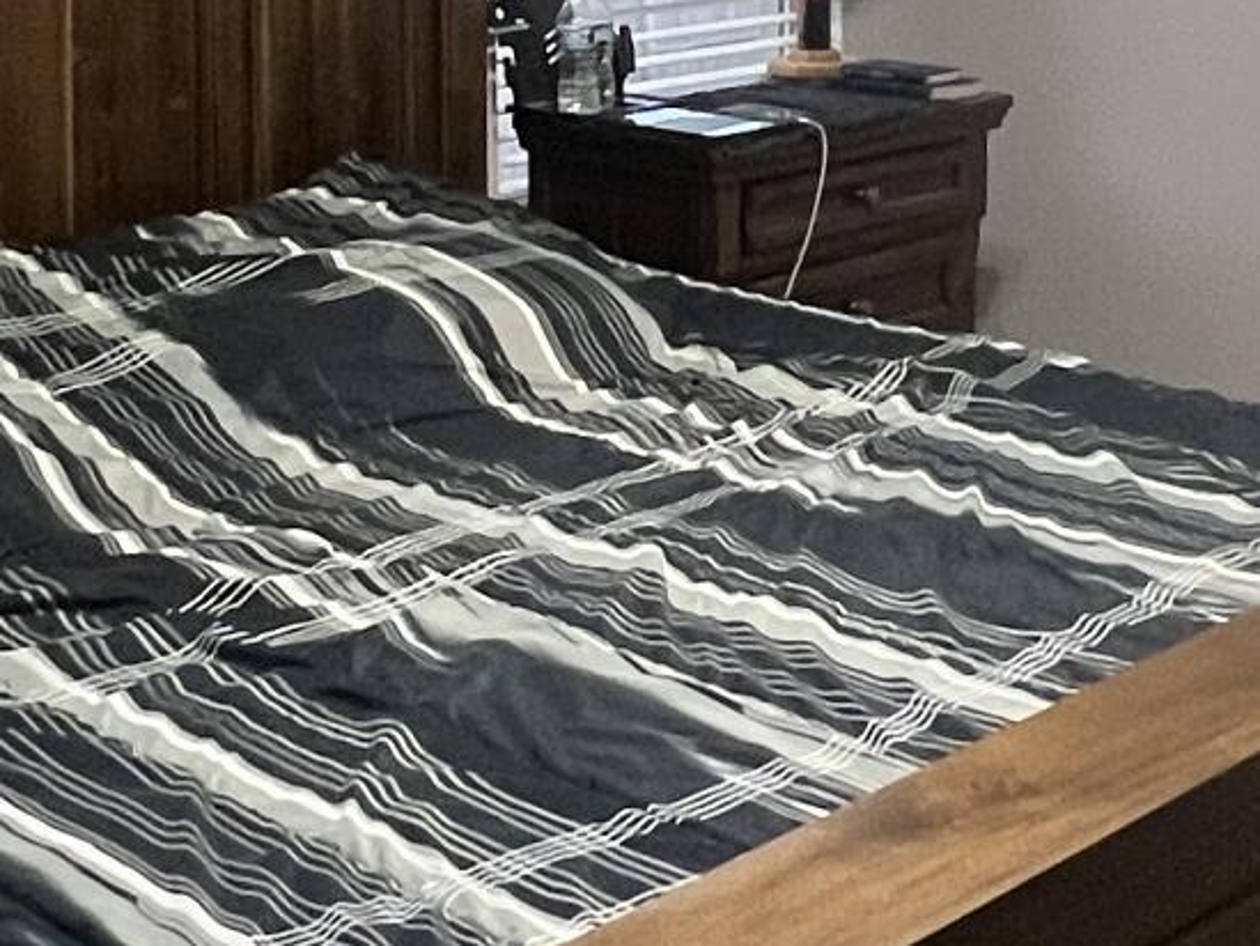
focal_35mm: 71
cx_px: 633
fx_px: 2585
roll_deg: +0.9
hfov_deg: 27.4
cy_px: 28
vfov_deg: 20.2
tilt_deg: -6.8
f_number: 1.8
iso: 400
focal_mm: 1.57
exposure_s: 1/60
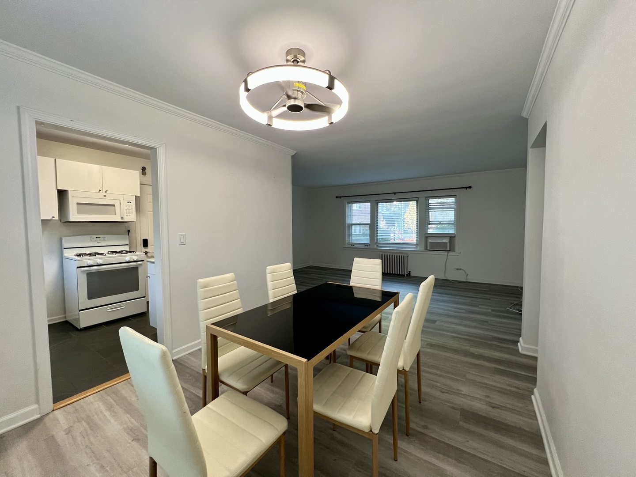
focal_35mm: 13
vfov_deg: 89.9
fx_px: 239
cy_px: 238
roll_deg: +0.7
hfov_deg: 106.2
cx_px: 318
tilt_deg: -3.3
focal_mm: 1.57
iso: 160
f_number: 1.8
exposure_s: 1/60
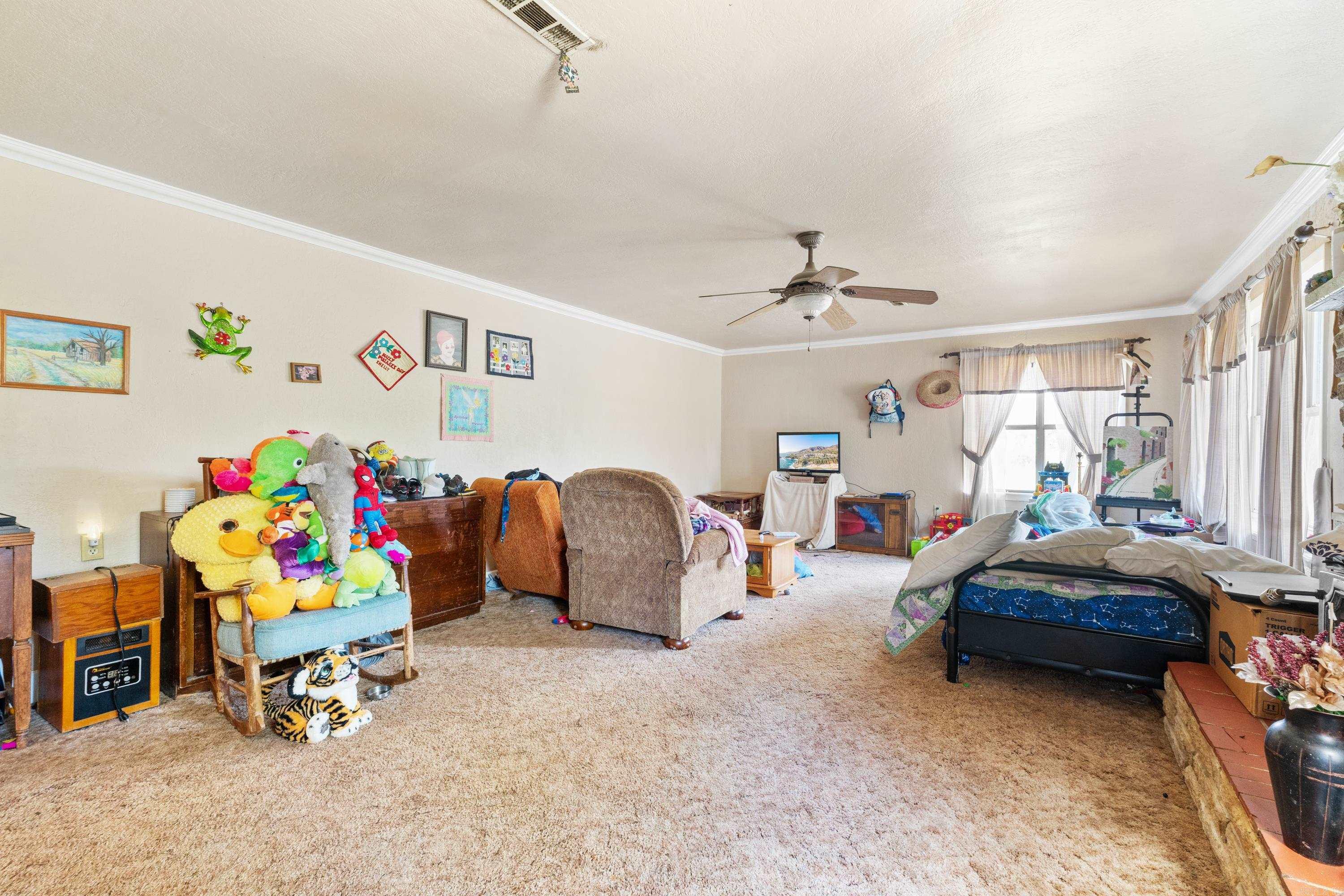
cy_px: 448
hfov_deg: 100.4
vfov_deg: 77.3
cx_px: 672
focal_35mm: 15
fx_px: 560
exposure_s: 1
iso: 500
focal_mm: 10
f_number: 7.1
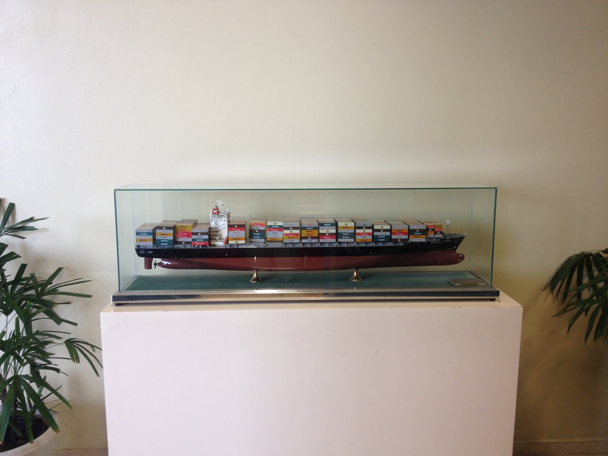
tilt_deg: -13.5
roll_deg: +0.6
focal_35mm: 35
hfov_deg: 52.6
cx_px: 304
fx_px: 615
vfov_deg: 40.7
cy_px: 228
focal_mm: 4.28
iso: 64
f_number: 2.4
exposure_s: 1/20
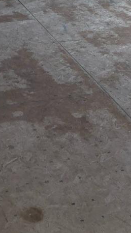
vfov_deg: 17.9
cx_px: 149
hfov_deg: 10.7
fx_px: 691
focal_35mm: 112
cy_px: -70
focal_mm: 5.4
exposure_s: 1/12
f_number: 1.8
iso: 200
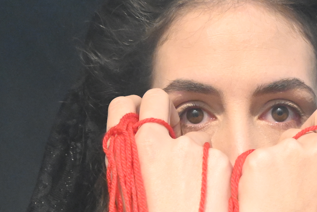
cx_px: 258
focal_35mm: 77
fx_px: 678
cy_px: 282
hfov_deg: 25.8
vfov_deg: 16.7
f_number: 4.5
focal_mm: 16
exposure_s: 1/125
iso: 5000
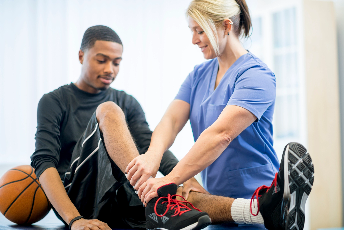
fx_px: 812
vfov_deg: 16.1
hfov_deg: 23.9
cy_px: 115
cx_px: 172
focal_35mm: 85
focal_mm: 85
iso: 100
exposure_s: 1/200
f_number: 1.6
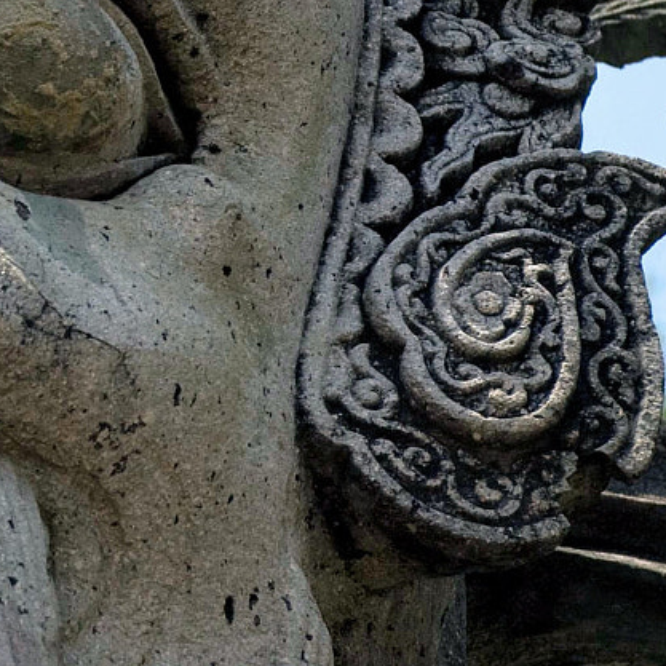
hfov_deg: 4.7
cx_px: -482
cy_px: 103
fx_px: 8002
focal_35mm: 368
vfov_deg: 4.8
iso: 160
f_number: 6.3
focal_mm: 75
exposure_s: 1/640
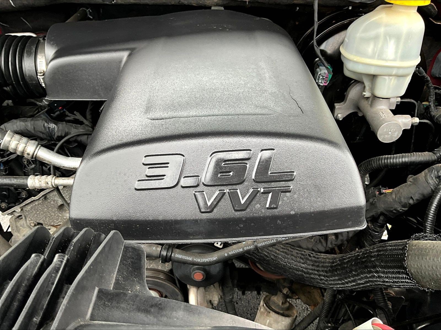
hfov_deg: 61.7
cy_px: 165
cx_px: 220
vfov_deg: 48.2
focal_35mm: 29
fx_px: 369
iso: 20
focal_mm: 3
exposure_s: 1/122
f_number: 1.8
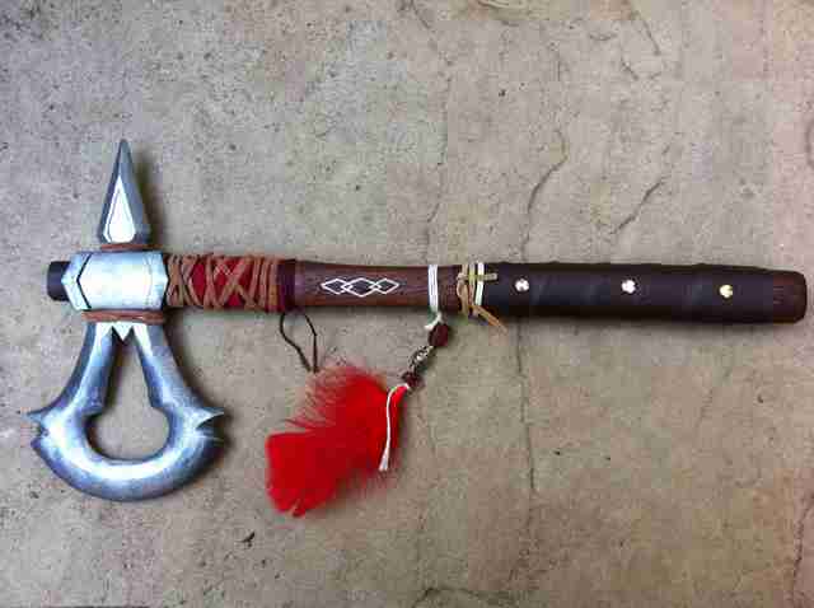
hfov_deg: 52.7
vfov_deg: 40.6
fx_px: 822
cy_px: 304
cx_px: 407
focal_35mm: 35
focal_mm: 3.85
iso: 80
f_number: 2.8
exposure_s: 1/40
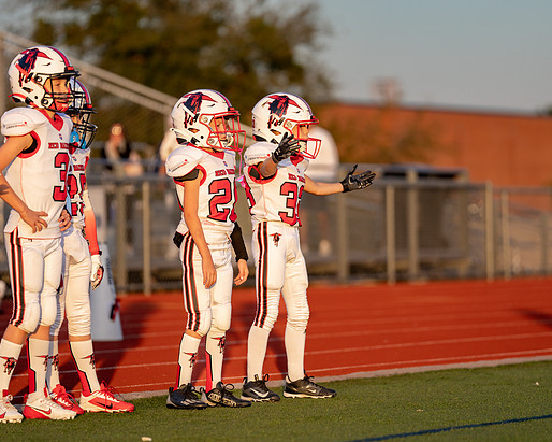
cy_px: 220
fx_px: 3708
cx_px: 286
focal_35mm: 227
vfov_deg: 6.8
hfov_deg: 8.5
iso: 200
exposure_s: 1/1250
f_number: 2.8
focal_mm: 200
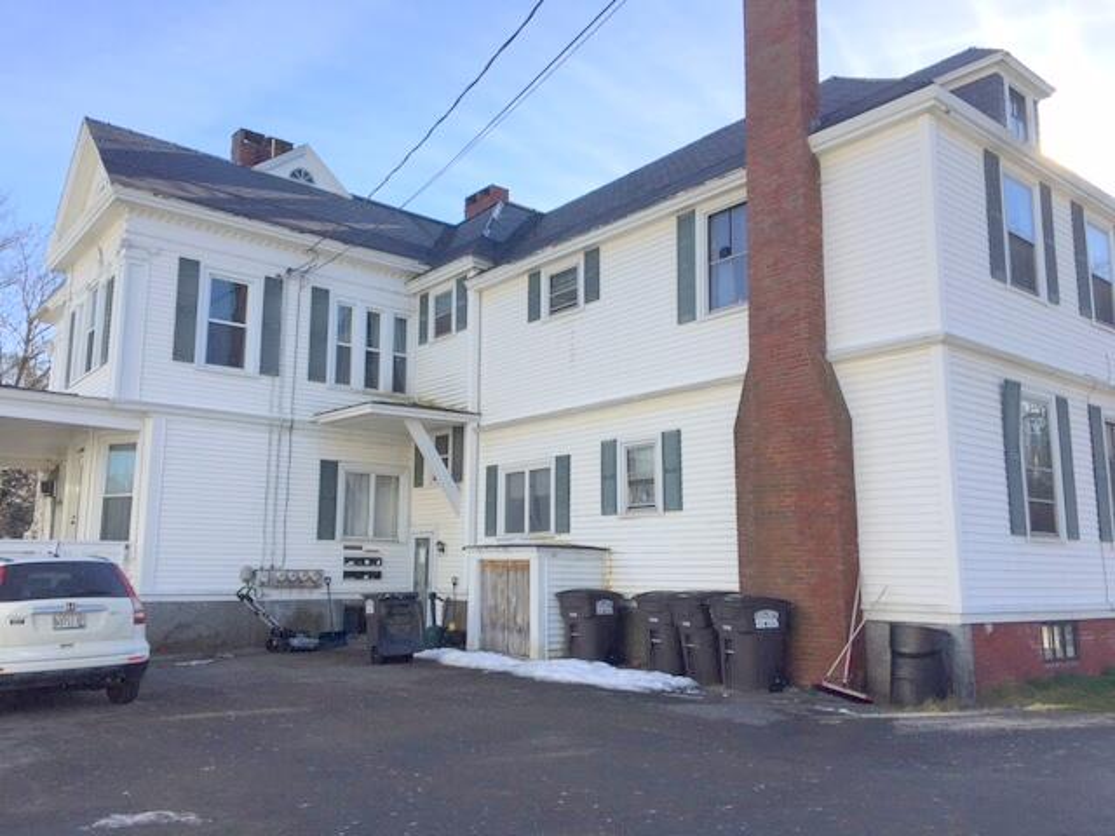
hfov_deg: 61.7
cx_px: 558
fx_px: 934
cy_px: 418
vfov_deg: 48.2
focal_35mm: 29
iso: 25
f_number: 2.2
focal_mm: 4.15
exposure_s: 1/1148
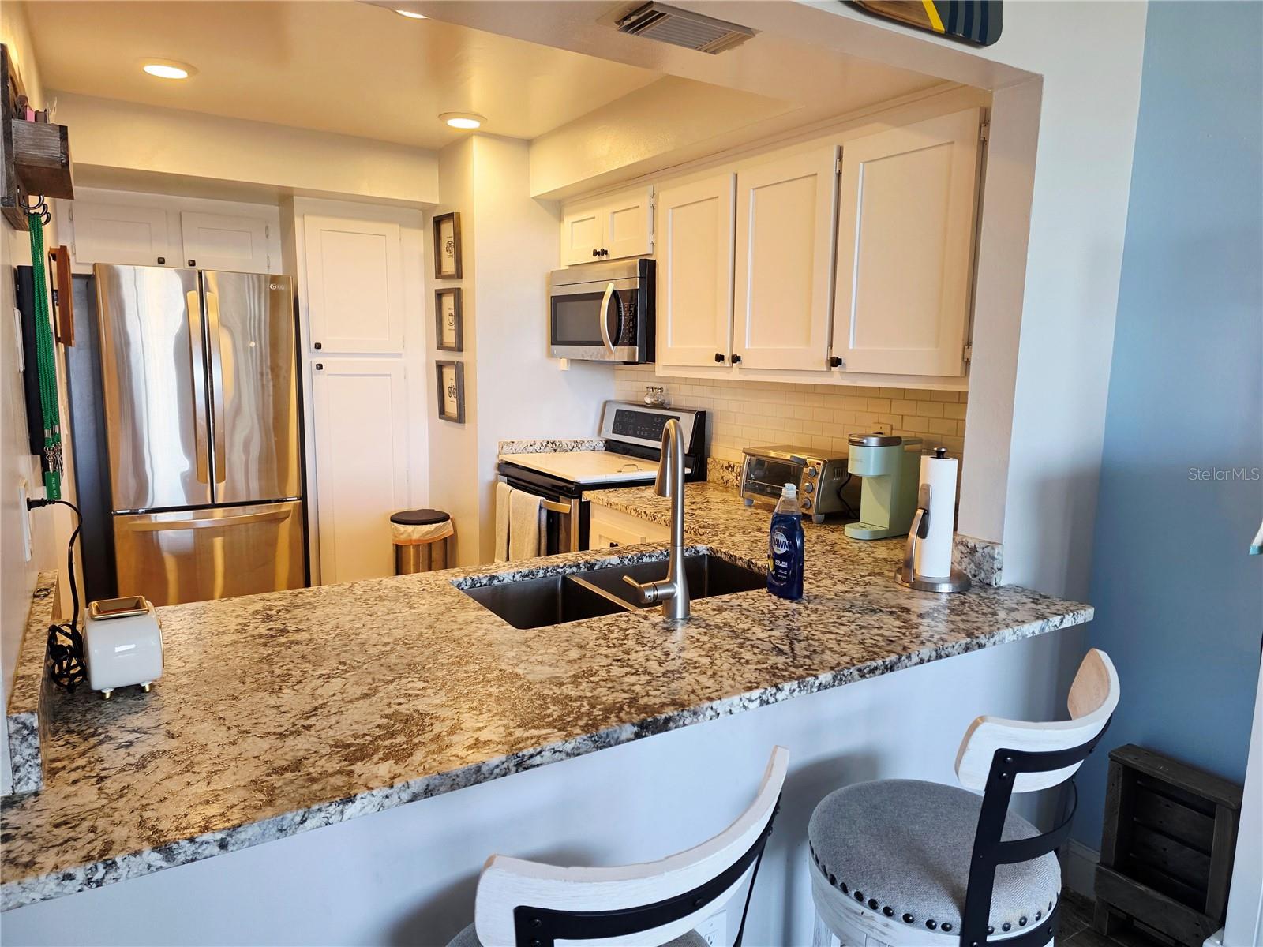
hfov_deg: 73.9
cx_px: 632
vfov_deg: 58.9
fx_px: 839
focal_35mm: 23
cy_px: 474
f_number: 1.7
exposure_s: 1/120
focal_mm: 6.3
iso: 200
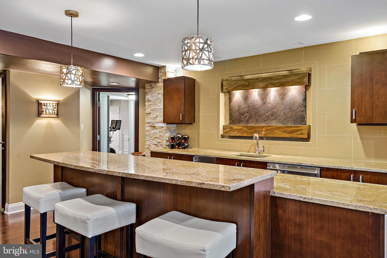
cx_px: 194
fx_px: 280
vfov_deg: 49.6
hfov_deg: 69.4
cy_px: 129
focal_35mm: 26
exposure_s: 1/1.67
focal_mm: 26
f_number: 9
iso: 250
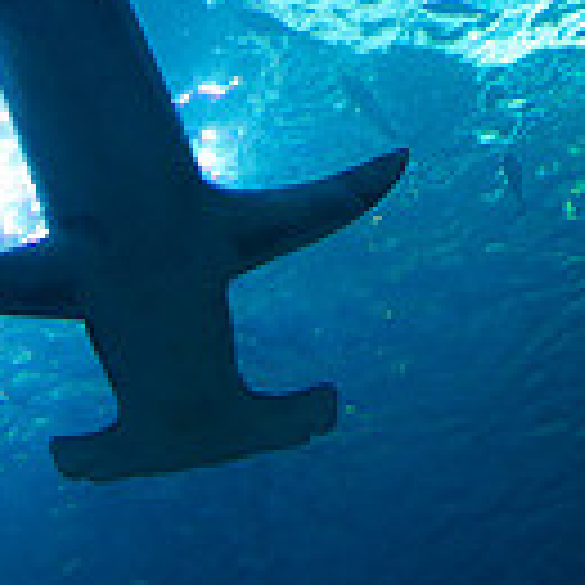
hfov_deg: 28.6
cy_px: -135
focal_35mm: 57
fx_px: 1090
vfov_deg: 26.4
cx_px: 32
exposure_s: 1/400
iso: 2000
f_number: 3.5
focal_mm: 15
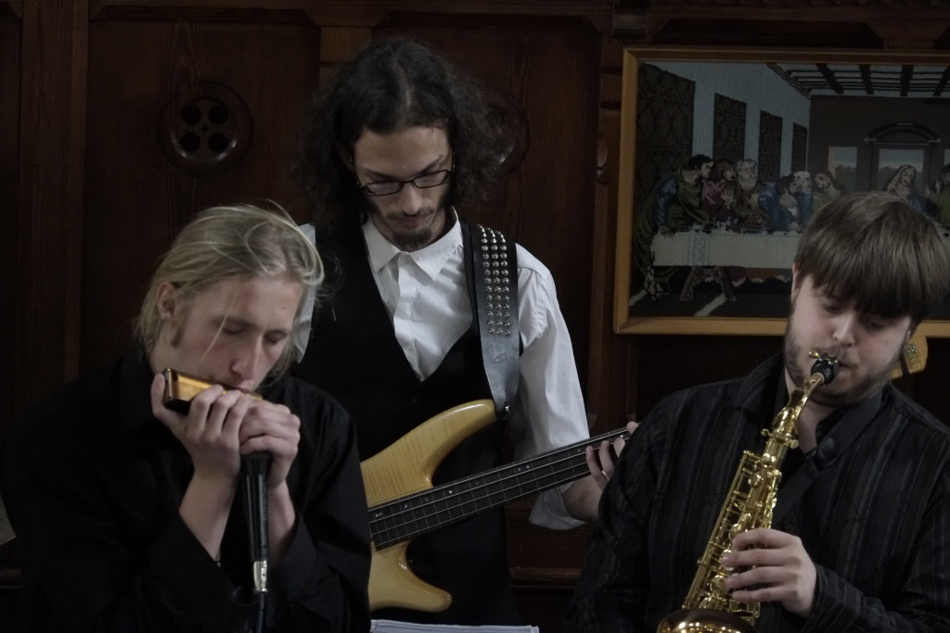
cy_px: 316
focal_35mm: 272
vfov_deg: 5.1
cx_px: 475
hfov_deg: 7.6
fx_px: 7178
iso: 6400
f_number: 9
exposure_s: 1/100
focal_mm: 181.1
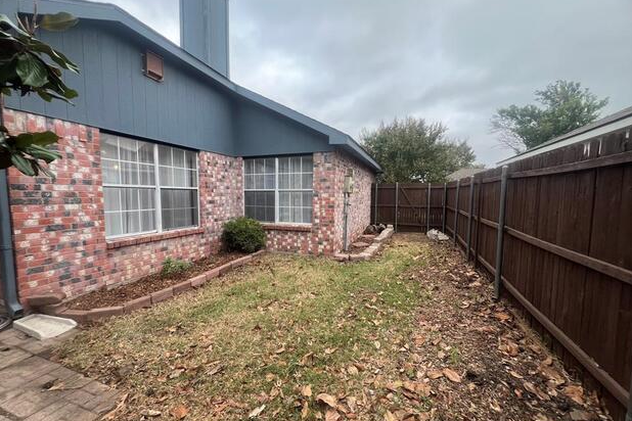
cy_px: 217
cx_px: 311
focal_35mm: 14
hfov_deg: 104.2
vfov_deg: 81.2
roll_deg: -0.2
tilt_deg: -4.8
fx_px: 246
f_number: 1.8
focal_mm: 1.57
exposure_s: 1/99
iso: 80
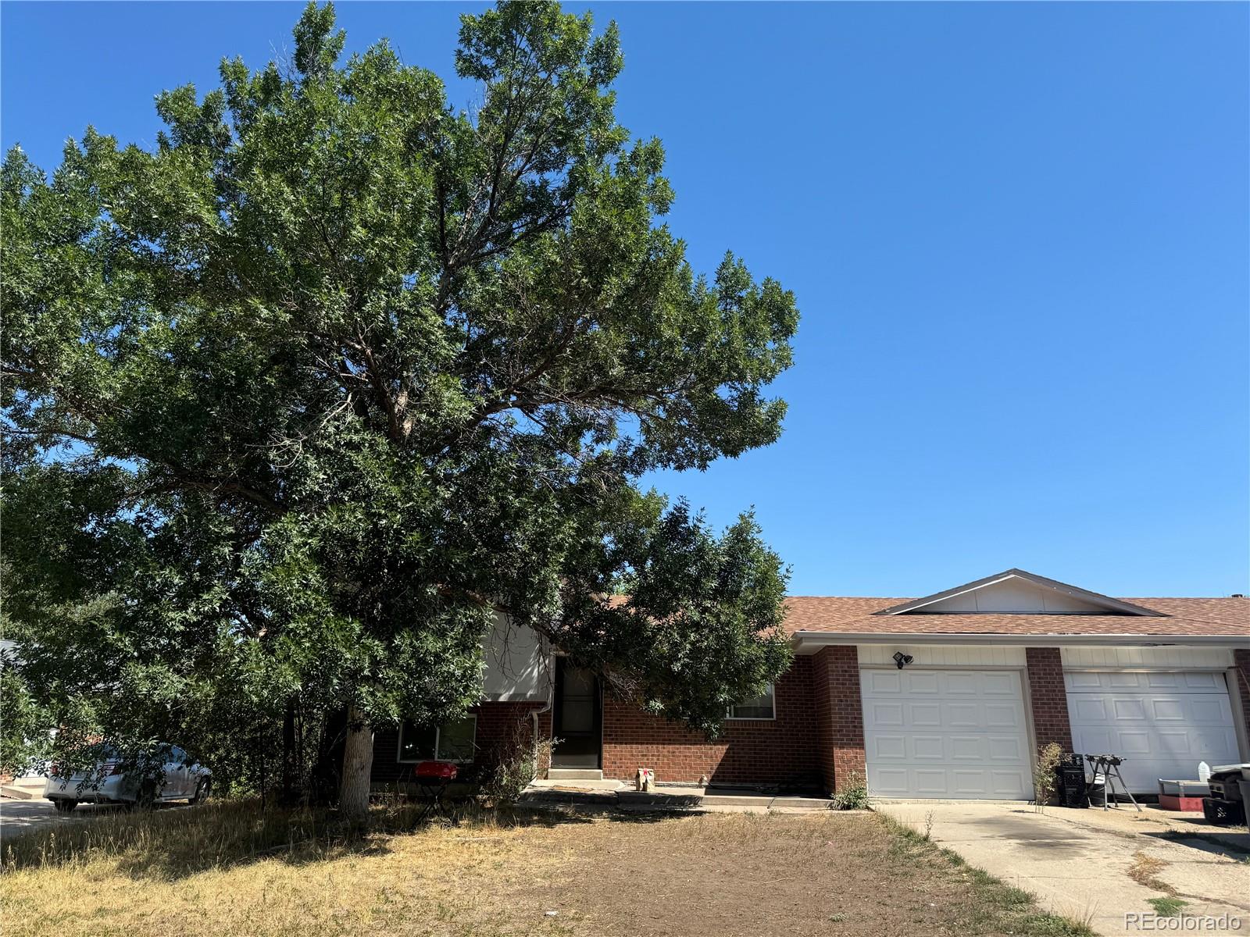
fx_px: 867
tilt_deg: +16.5
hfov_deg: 71.6
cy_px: 468
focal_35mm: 24
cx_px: 625
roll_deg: -1.5
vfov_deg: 56.8
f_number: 1.78
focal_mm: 6.76
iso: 80
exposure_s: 1/2833
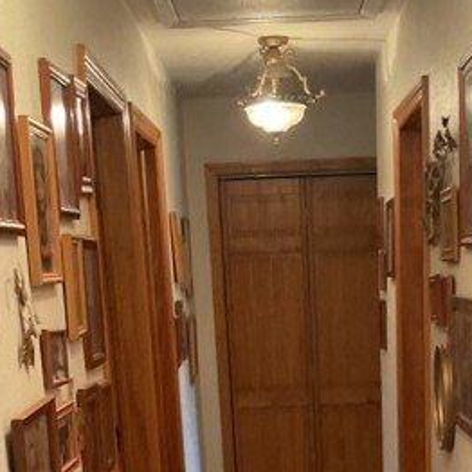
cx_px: 312
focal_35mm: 75
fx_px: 1157
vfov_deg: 21.4
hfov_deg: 23.0
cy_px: 573
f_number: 1.8
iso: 250
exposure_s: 1/60
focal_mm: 3
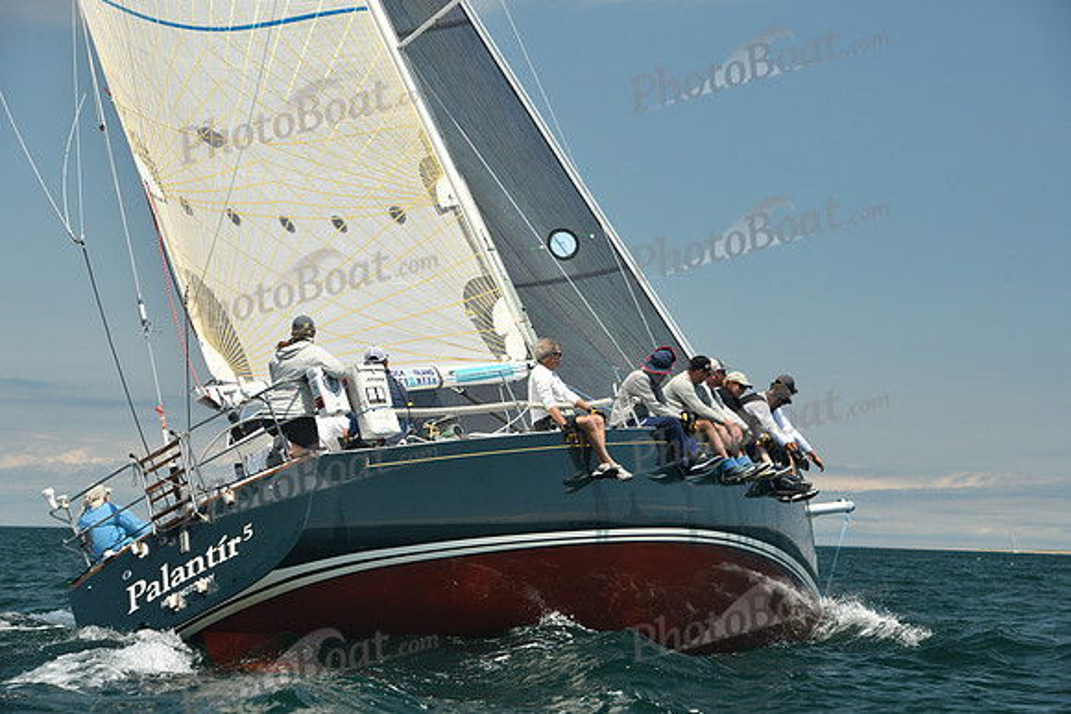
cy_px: 357
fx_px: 3452
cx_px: 536
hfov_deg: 17.6
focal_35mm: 116
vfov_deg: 11.8
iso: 320
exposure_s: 1/640
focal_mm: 116
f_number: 6.3
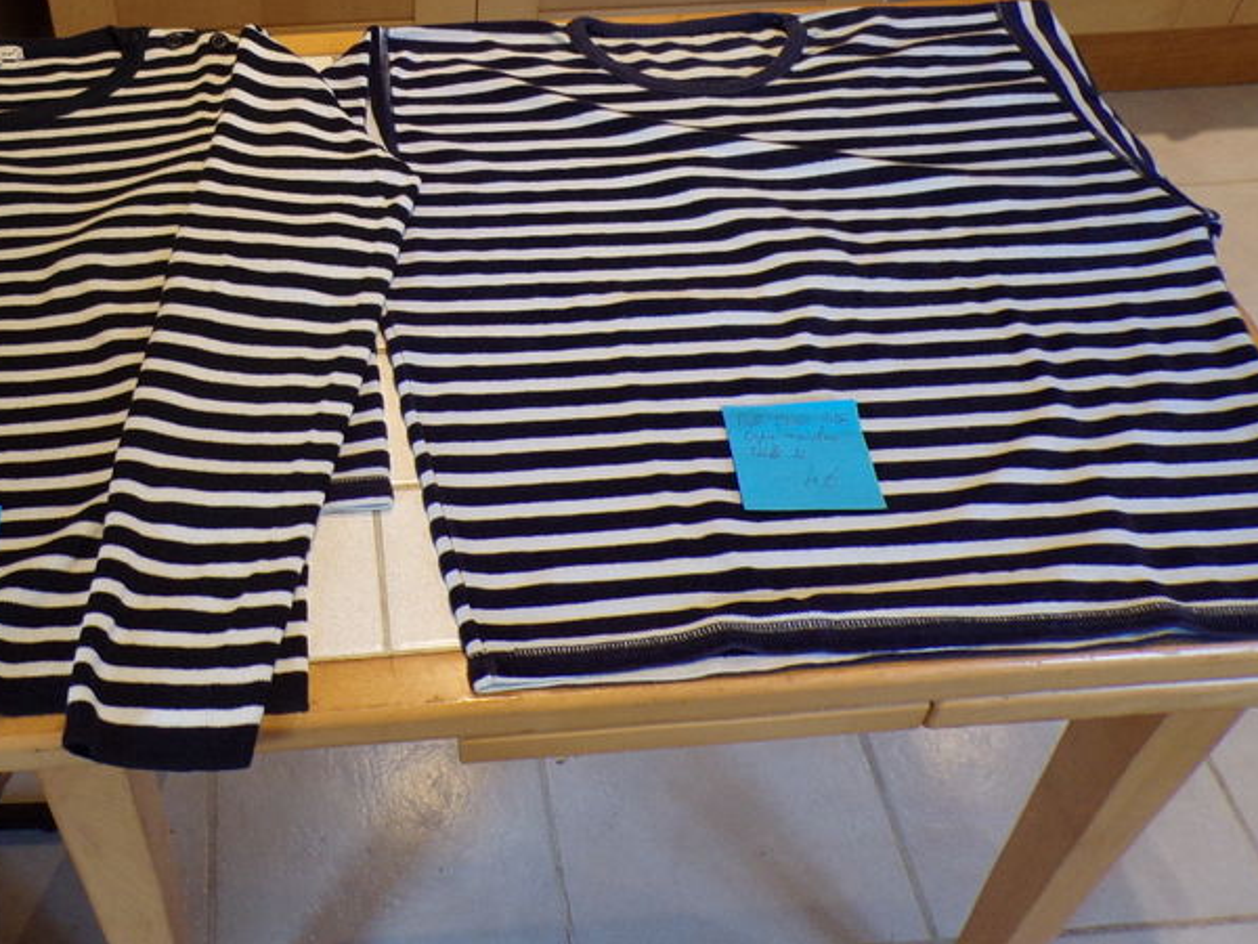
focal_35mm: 40
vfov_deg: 35.3
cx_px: 379
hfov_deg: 45.8
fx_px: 1454
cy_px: 256
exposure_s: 1/34
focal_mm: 4.3
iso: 177
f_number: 3
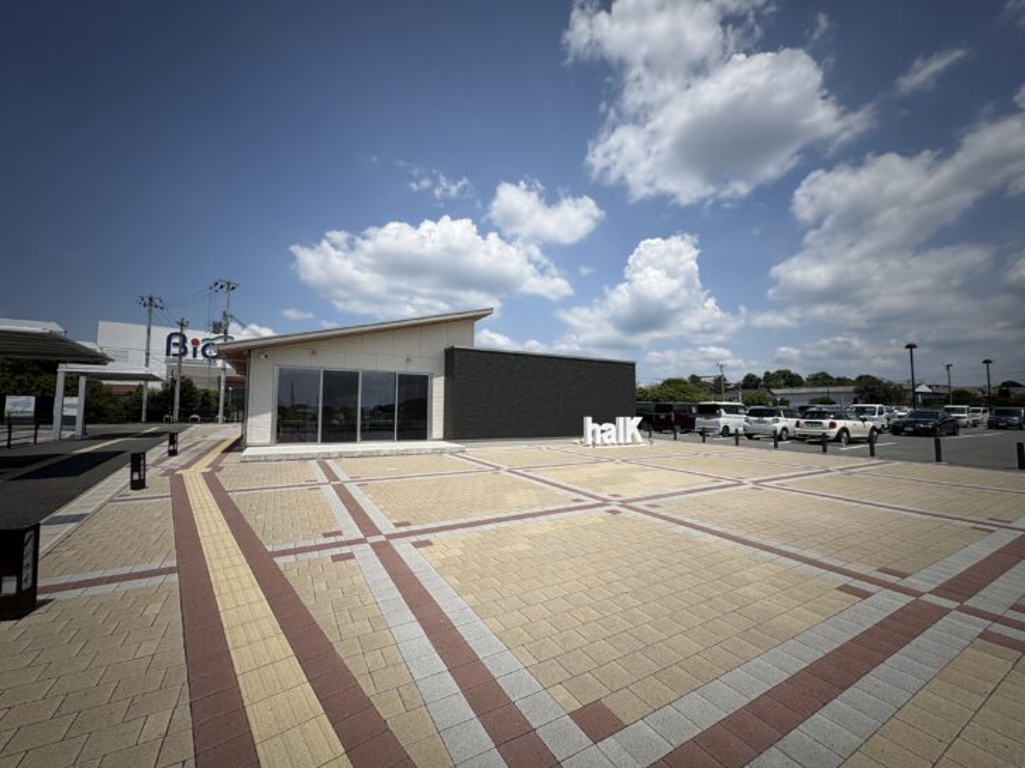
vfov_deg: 85.7
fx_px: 414
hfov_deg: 102.1
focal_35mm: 14
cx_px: 512
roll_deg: -0.4
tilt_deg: +5.0
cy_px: 384
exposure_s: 1/3906
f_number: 2.2
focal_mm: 2.22
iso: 50
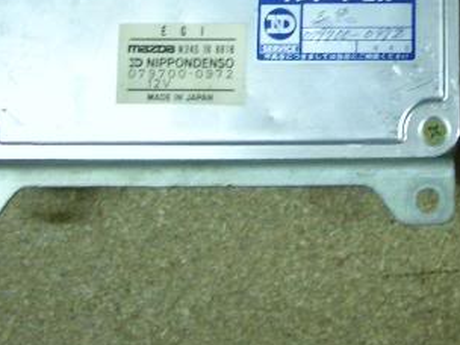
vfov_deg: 15.7
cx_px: 480
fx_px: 1223
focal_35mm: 92
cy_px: -6
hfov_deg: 20.5
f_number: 2.6
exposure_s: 1/25
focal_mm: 5.8
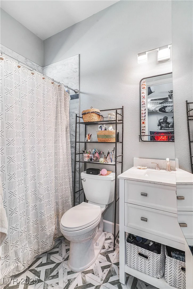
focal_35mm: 16
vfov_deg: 96.7
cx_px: 96
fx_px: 128
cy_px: 144
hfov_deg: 73.9
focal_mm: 16
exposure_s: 1/8
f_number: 10
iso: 500
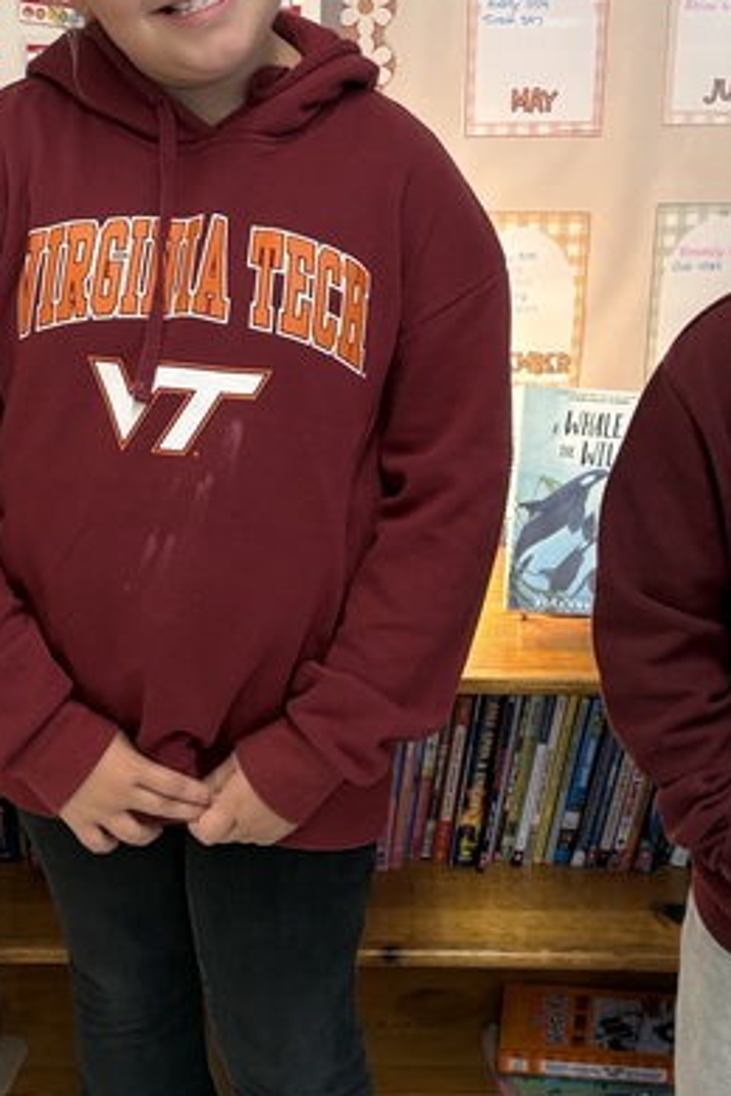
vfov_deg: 28.4
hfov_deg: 19.2
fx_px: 2162
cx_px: 298
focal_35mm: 71
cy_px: 658
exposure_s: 1/60
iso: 125
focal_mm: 5.96
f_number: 1.6
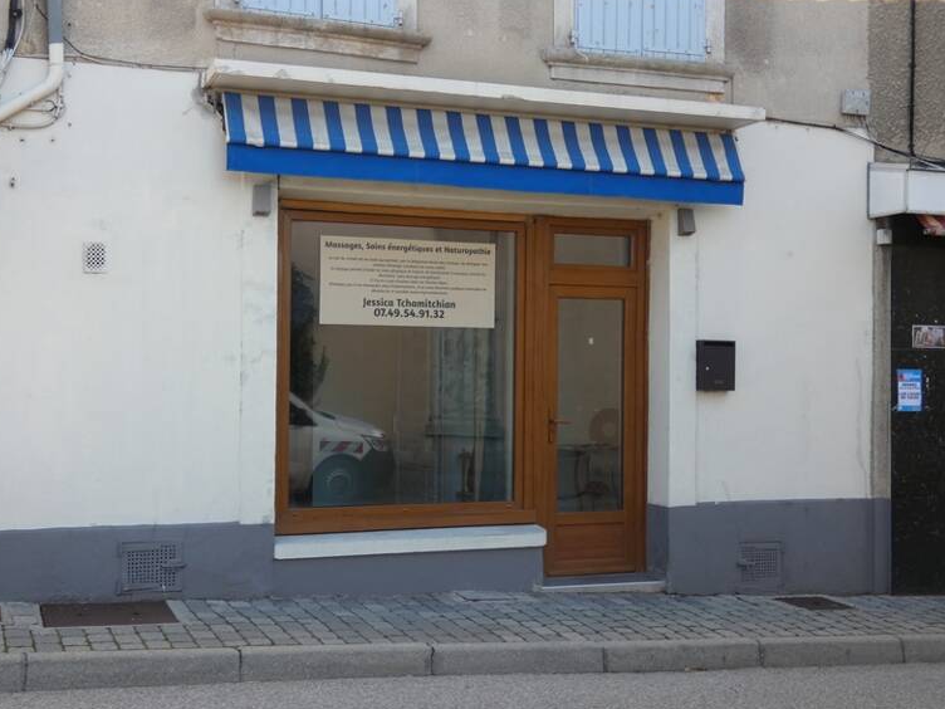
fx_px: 1283
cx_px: 464
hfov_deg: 40.4
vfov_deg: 30.9
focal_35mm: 47
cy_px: 351
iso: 80
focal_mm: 8.2
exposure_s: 1/160
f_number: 3.8
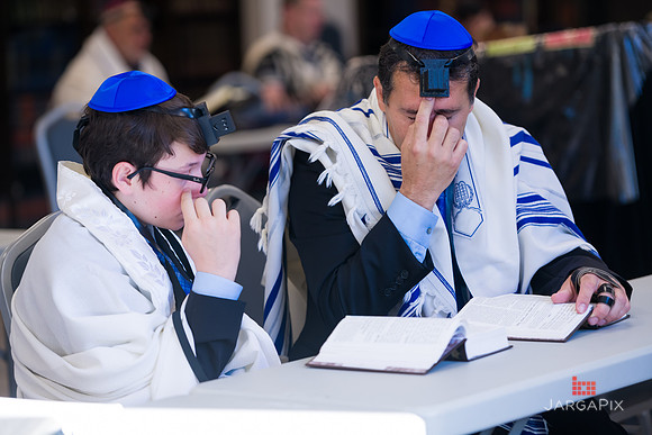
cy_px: 218
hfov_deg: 15.2
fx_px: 2445
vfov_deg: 10.2
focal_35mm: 135
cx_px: 326
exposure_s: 1/125
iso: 200
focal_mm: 135
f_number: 3.2
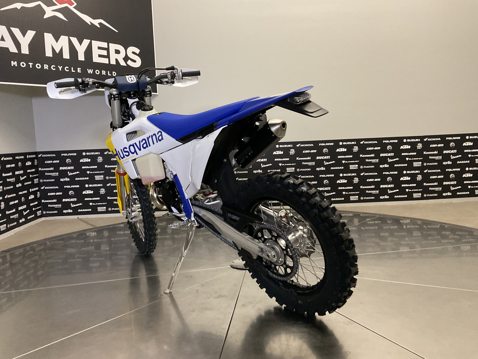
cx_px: 239
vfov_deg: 48.2
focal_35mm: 29
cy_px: 180
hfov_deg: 61.7
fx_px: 400
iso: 200
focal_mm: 3
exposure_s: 1/60
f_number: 1.8
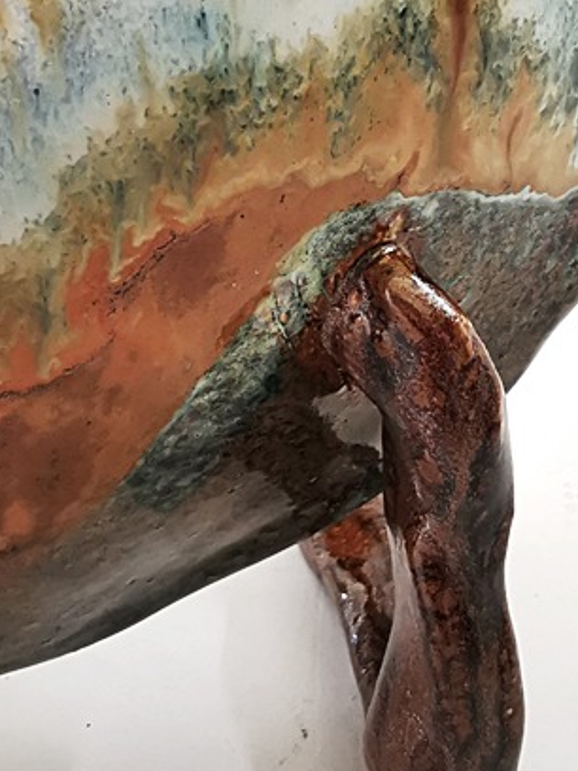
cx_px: 344
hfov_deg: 27.5
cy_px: 30
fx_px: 1180
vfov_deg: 33.6
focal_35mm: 53
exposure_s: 1/33.3
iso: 160
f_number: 2.2
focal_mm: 2.26
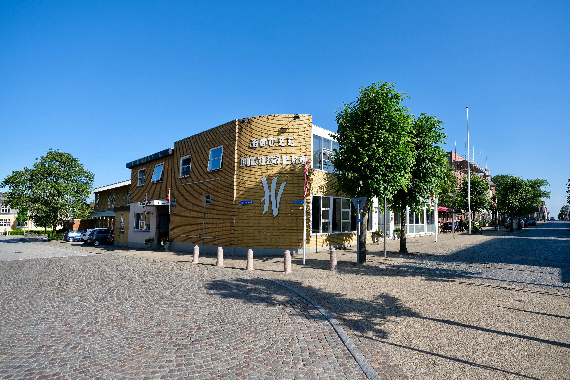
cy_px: 190
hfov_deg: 90.0
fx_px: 285
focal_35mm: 18
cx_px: 285
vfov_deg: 67.4
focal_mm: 12.3
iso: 160
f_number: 5.6
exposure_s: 1/680
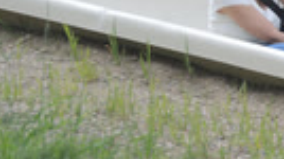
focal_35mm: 611
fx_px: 4596
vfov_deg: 2.0
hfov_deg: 3.5
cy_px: 90
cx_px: 409
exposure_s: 1/640
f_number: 6.3
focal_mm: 195
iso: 900
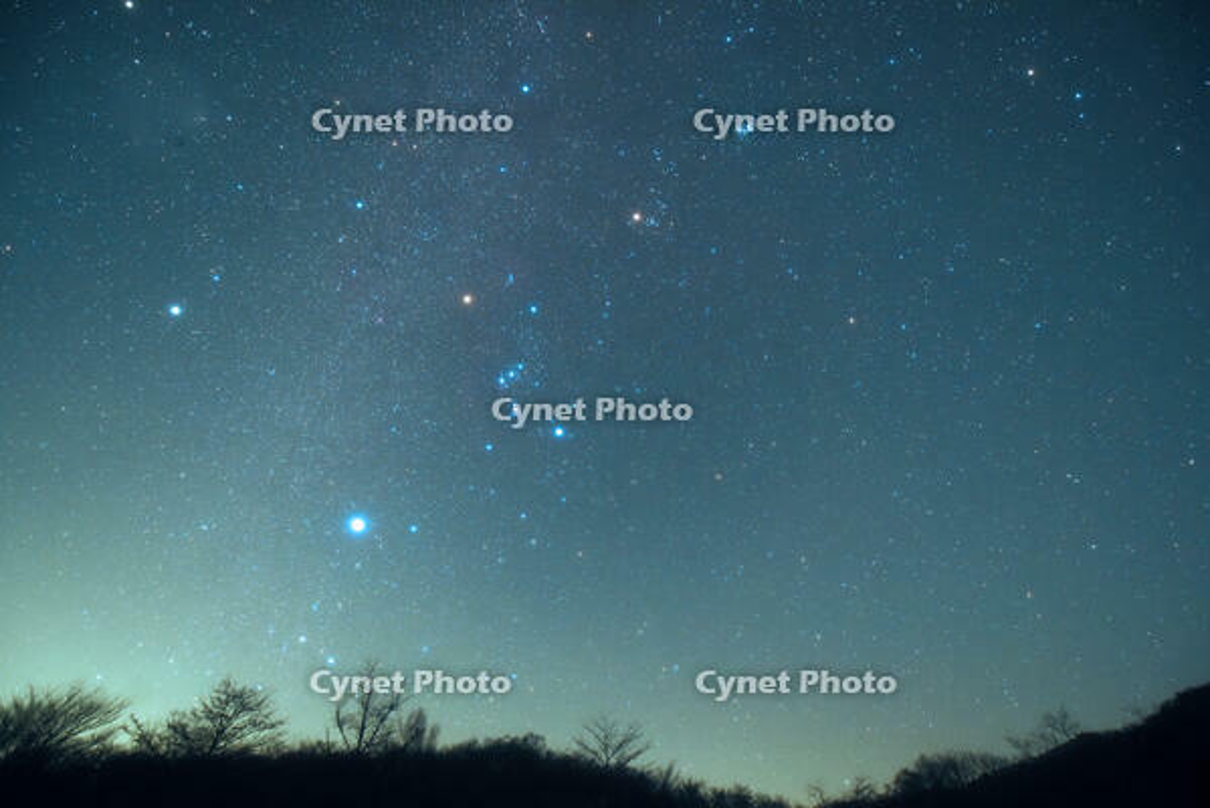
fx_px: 471
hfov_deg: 104.2
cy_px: 404
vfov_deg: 81.3
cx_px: 605
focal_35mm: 14
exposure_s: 25
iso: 1600
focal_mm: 14
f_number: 2.8
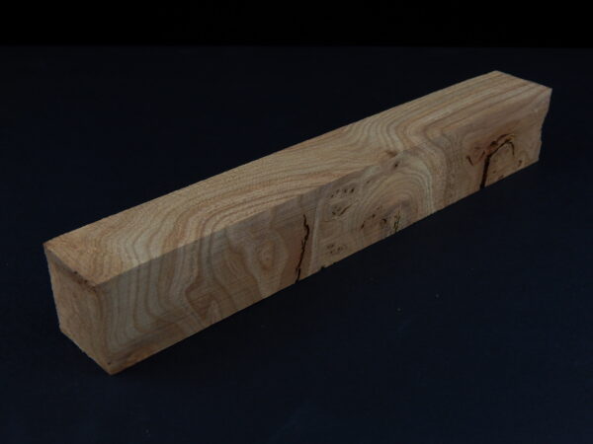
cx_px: 296
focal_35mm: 48
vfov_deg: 30.3
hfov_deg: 39.7
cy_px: 222
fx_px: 822
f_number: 3.7
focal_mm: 8.6
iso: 125
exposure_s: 1/125
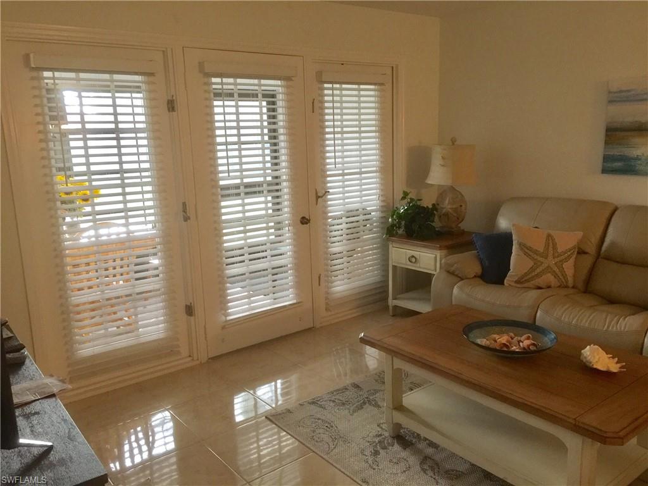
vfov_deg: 48.2
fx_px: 543
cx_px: 324
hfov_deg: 61.7
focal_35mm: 29
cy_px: 243
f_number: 2.2
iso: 100
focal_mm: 4.15
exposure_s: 1/15
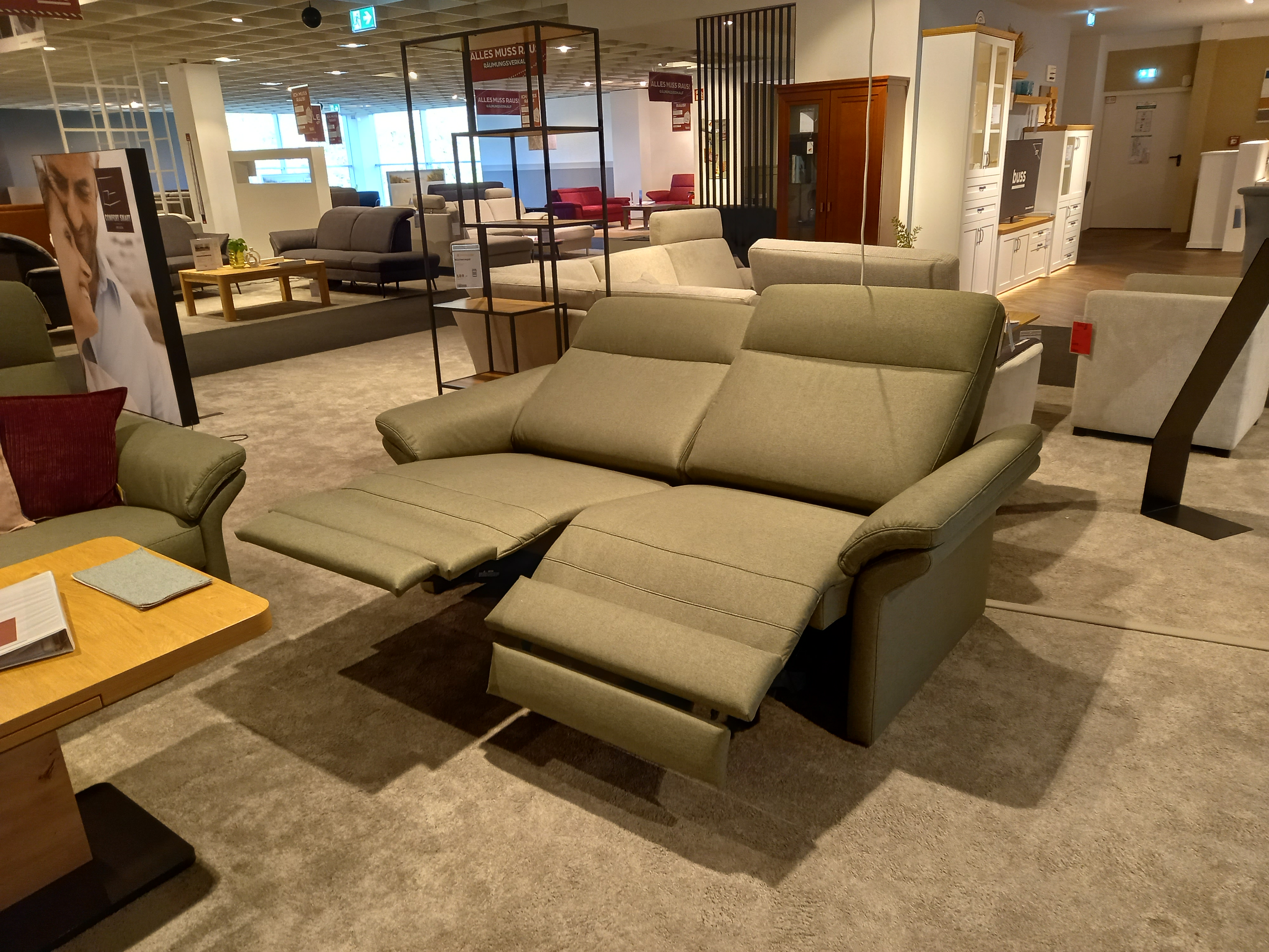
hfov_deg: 69.4
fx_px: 916
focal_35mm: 25
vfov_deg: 54.9
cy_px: 476
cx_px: 634
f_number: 2
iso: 200
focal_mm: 4.6
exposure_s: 1/50
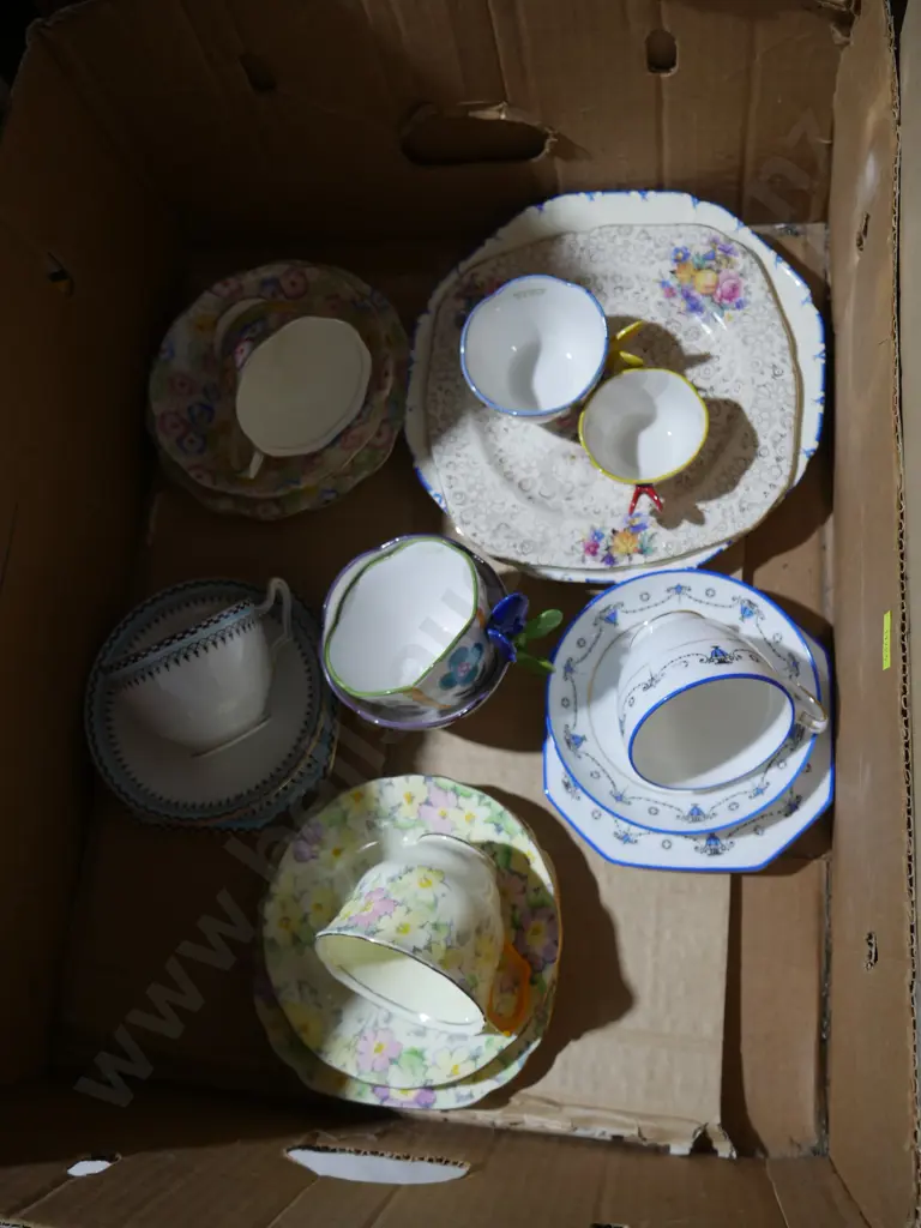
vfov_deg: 60.0
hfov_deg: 46.8
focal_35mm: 30
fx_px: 1064
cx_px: 460
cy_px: 614
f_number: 3.6
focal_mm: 15
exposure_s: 1/60
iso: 400
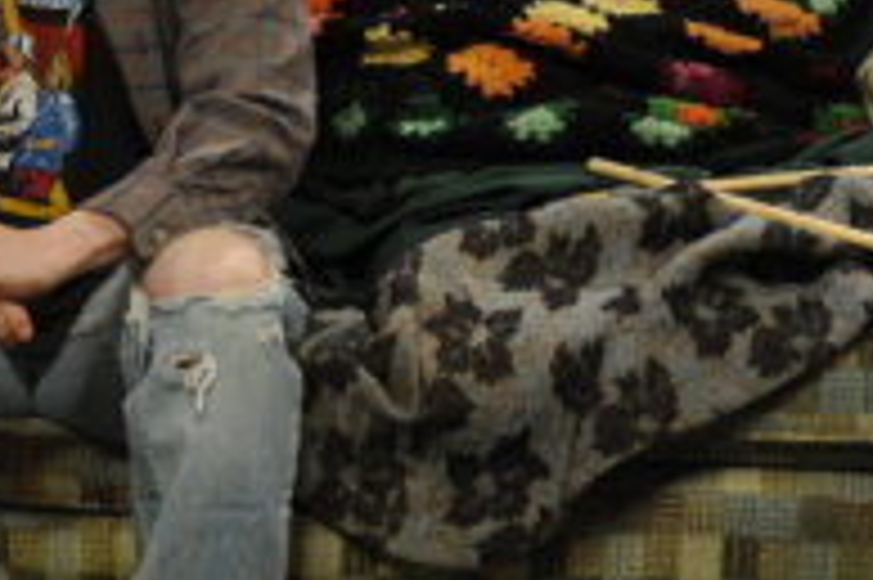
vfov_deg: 6.3
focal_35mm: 217
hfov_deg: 9.3
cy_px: 90
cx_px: -338
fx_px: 5258
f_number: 2.8
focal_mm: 70
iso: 1250
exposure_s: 1/125
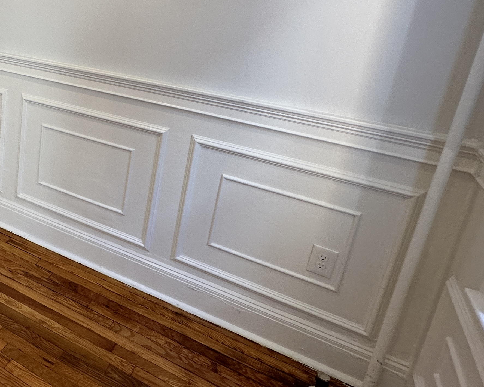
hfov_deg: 47.2
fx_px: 444
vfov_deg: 45.2
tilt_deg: -16.7
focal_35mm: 31
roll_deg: -1.7
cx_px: -4
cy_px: 88
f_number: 2.2
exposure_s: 1/120
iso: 125
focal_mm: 2.22
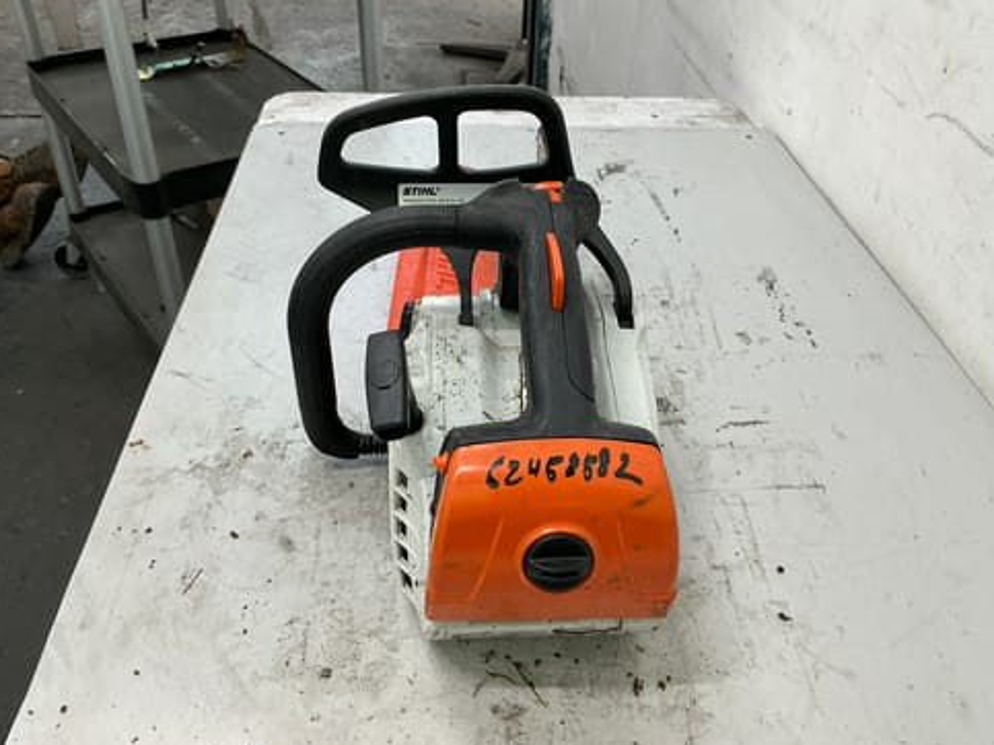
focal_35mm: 29
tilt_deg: -35.2
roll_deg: -1.8
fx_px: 833
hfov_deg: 61.7
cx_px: 506
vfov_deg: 48.2
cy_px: 369
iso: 50
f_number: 1.8
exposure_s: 1/50
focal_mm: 3
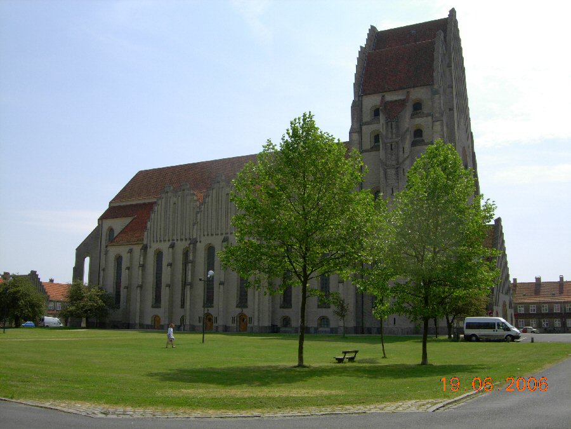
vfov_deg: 39.7
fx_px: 594
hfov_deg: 51.4
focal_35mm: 36
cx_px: 286
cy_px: 214
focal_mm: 7.5
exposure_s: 1/373
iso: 50
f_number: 5.4
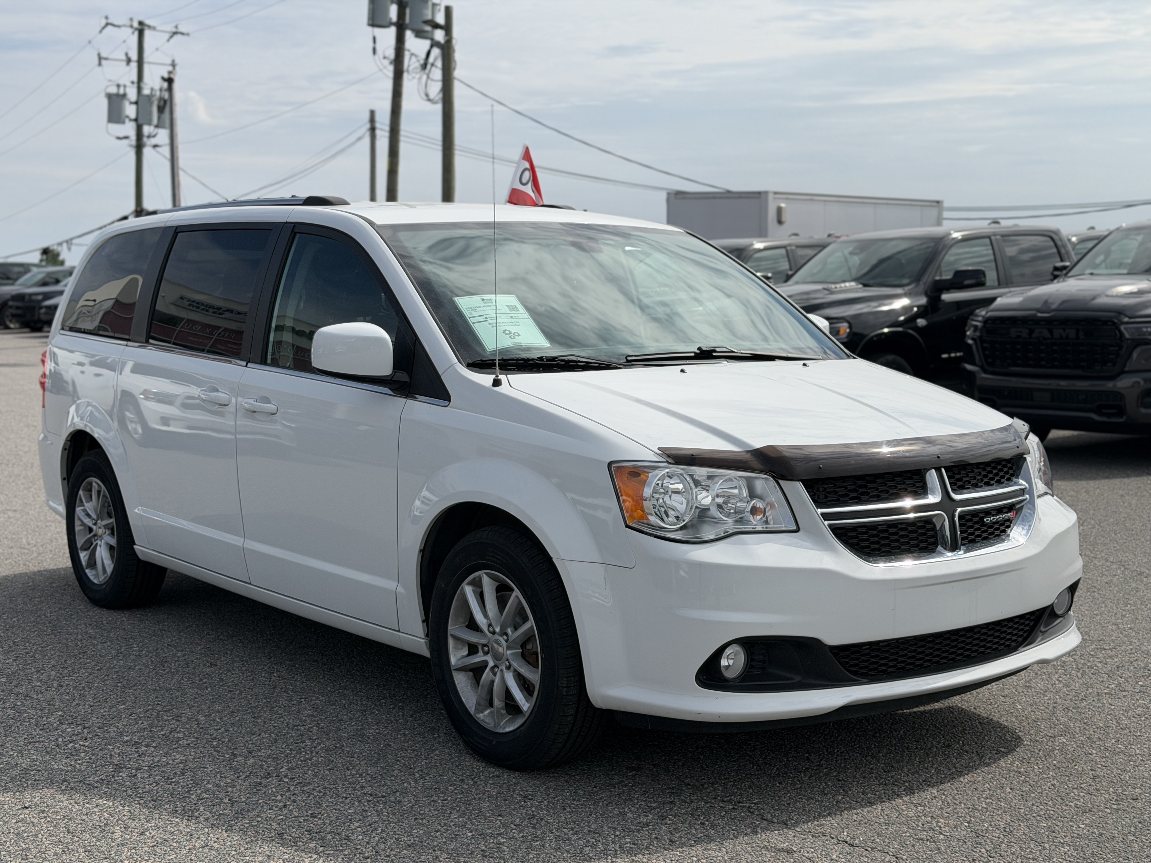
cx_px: 576
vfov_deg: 30.3
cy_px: 432
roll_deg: +0.4
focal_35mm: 48
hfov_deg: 39.7
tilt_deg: -6.0
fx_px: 1596
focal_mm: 6.76
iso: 64
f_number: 1.78
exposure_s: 1/9901
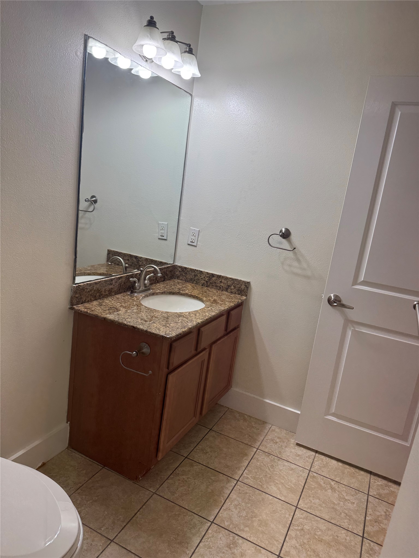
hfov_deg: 56.8
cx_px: 210
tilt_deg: -13.5
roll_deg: -7.5
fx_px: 387
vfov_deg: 71.6
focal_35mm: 24
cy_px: 279
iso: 64
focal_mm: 6.76
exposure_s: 1/120
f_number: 1.78
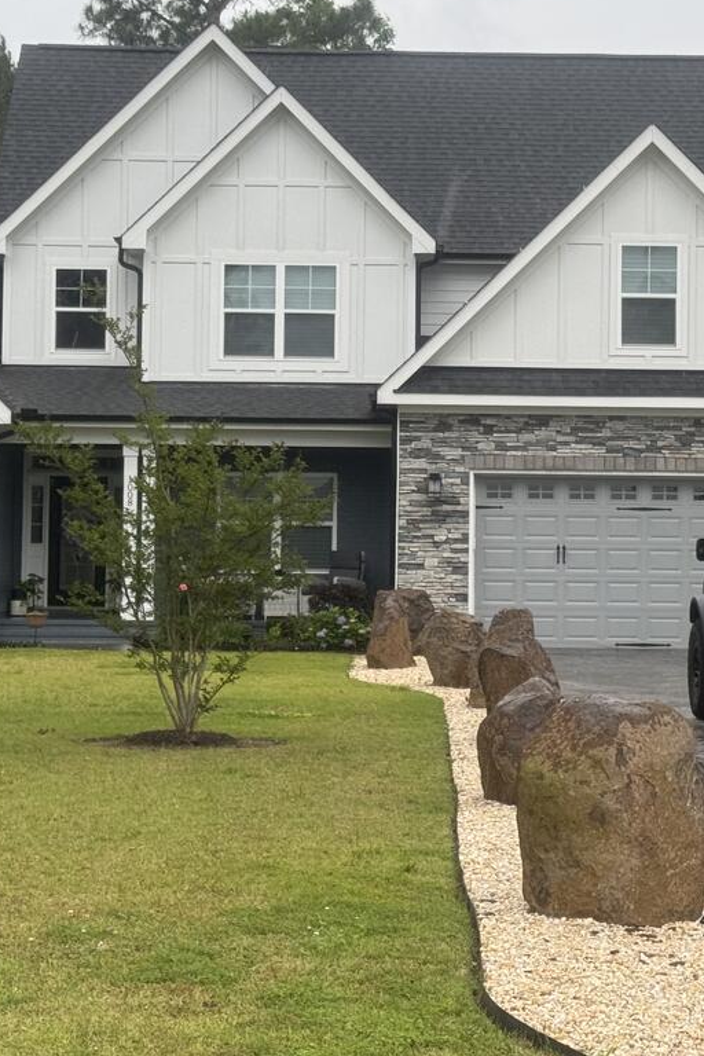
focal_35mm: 91
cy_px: 415
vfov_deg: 22.3
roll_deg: -1.5
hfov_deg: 15.0
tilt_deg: +2.7
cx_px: 437
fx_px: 2669
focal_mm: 6.76
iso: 64
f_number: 1.78
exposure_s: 1/436
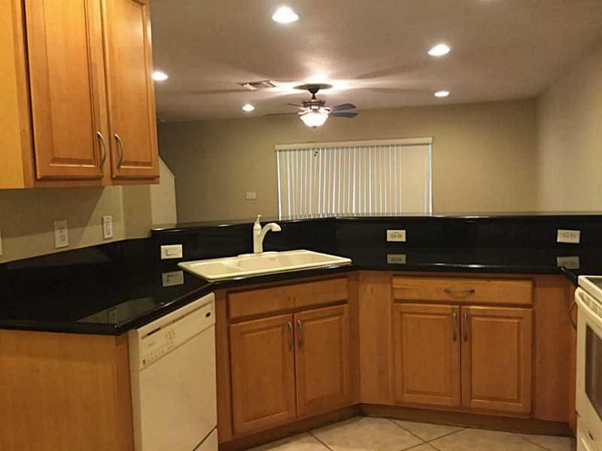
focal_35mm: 29
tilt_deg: -3.4
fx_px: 504
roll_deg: +0.5
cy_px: 226
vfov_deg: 48.2
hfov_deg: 61.7
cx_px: 301
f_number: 2.2
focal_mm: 4.15
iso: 200
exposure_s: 1/30
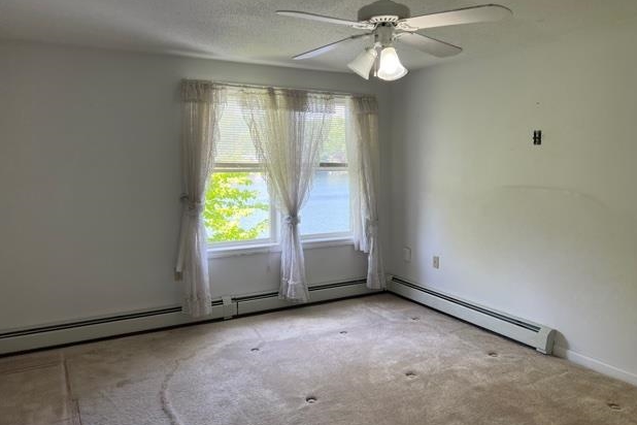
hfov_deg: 65.5
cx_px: 312
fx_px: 495
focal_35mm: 28
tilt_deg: -3.4
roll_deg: +0.4
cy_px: 192
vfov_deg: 46.3
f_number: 1.5
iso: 64
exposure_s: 1/144
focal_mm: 5.7
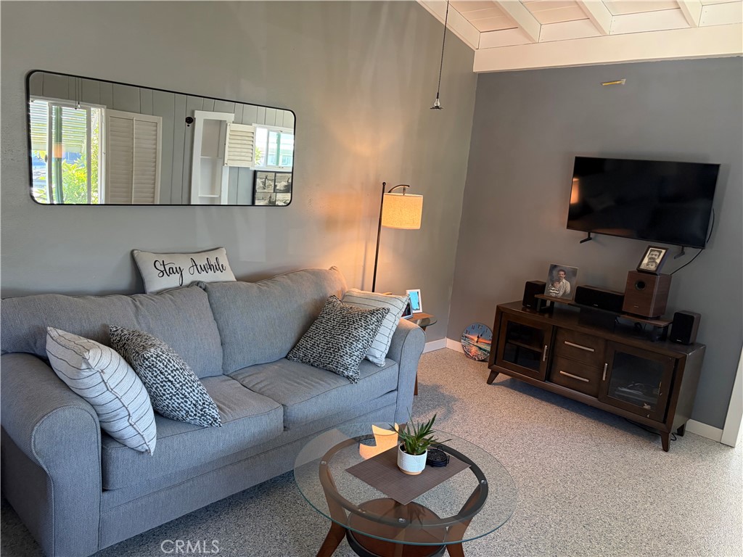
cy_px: 278
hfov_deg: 67.3
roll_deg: -4.3
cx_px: 372
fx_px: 558
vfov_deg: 53.1
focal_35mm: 26
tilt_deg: -10.5
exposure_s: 1/60
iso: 200
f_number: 1.6
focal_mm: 5.96
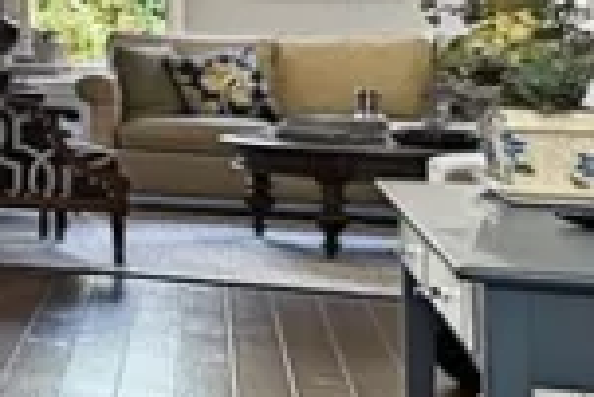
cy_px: -14
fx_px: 1569
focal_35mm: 95
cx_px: -1255
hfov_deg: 11.0
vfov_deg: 14.2
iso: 250
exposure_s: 1/10
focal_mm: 14
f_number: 8
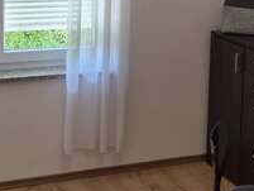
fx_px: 573
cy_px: 23
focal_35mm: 78
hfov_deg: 25.0
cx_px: 126
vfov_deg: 18.6
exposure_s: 1/100
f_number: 1.8
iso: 64
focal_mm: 5.4
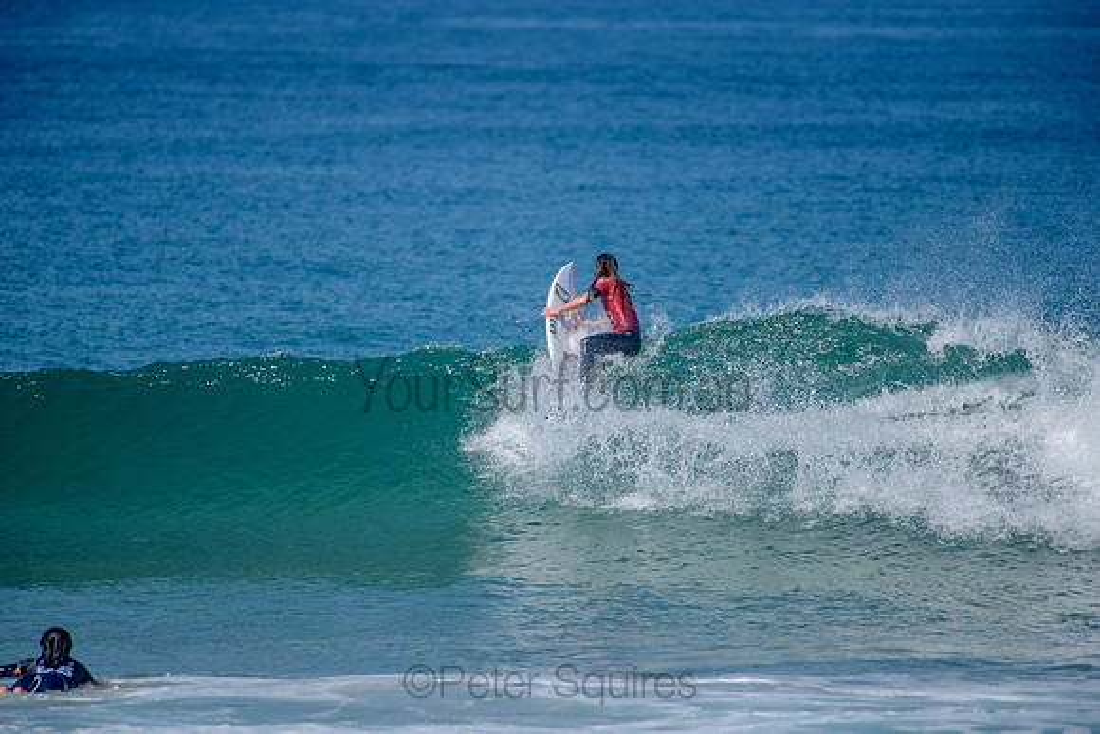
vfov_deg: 2.8
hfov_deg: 4.1
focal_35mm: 500
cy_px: 367
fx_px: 15281
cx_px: 550
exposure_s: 1/2000
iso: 180
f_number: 5.6
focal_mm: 500
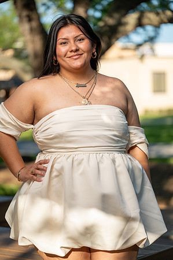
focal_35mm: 105
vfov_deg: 19.5
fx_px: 759
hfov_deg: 13.0
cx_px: 86
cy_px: 130
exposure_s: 1/2500
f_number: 2.8
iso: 250
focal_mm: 105
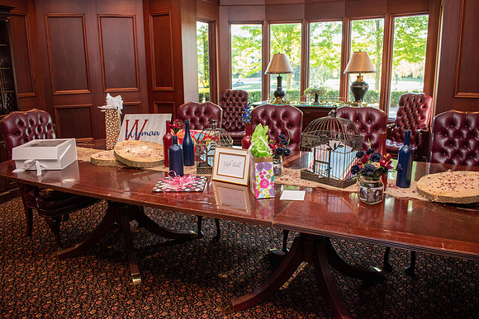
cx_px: 240
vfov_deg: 48.0
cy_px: 160
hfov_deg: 67.4
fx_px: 359
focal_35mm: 27
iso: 800
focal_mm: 18
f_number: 4.5
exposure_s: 1/80
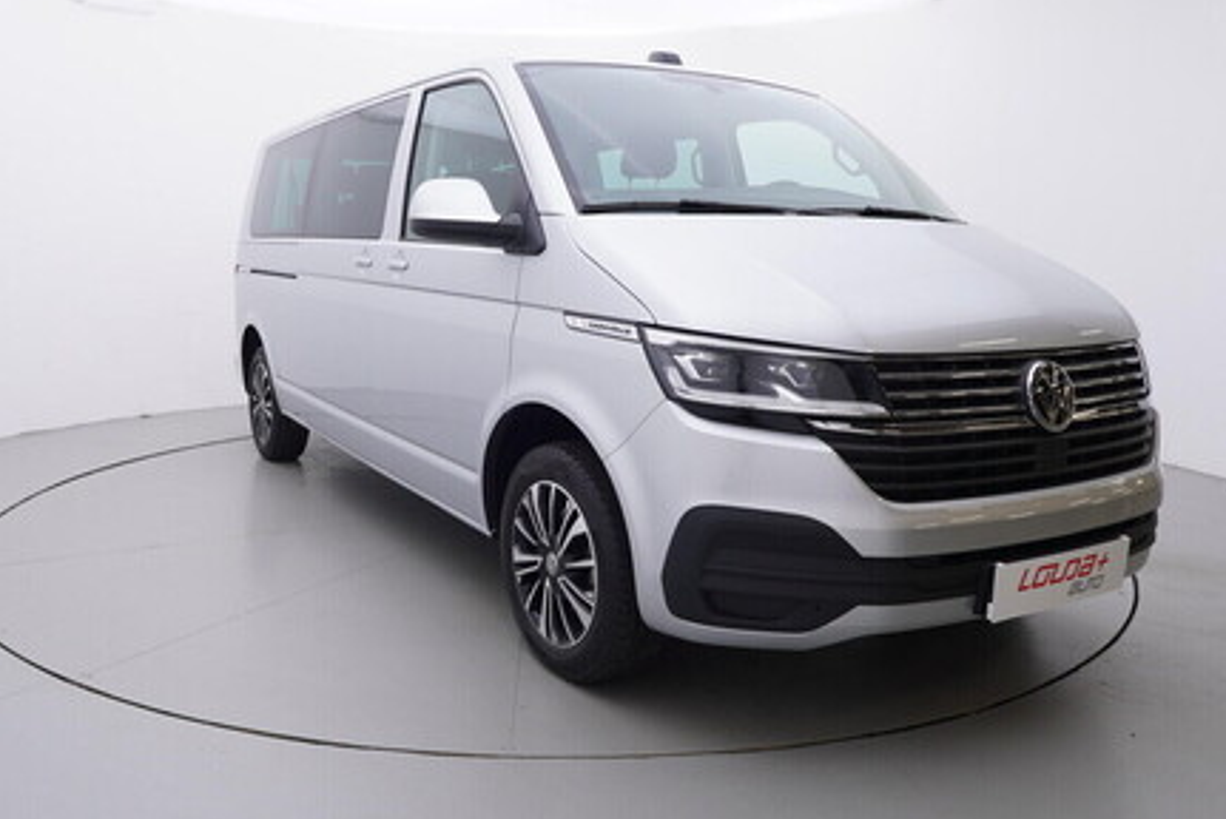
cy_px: 408
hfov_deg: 63.8
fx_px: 976
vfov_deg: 45.5
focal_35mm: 29
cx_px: 505
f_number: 5
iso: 200
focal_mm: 15
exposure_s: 1/80
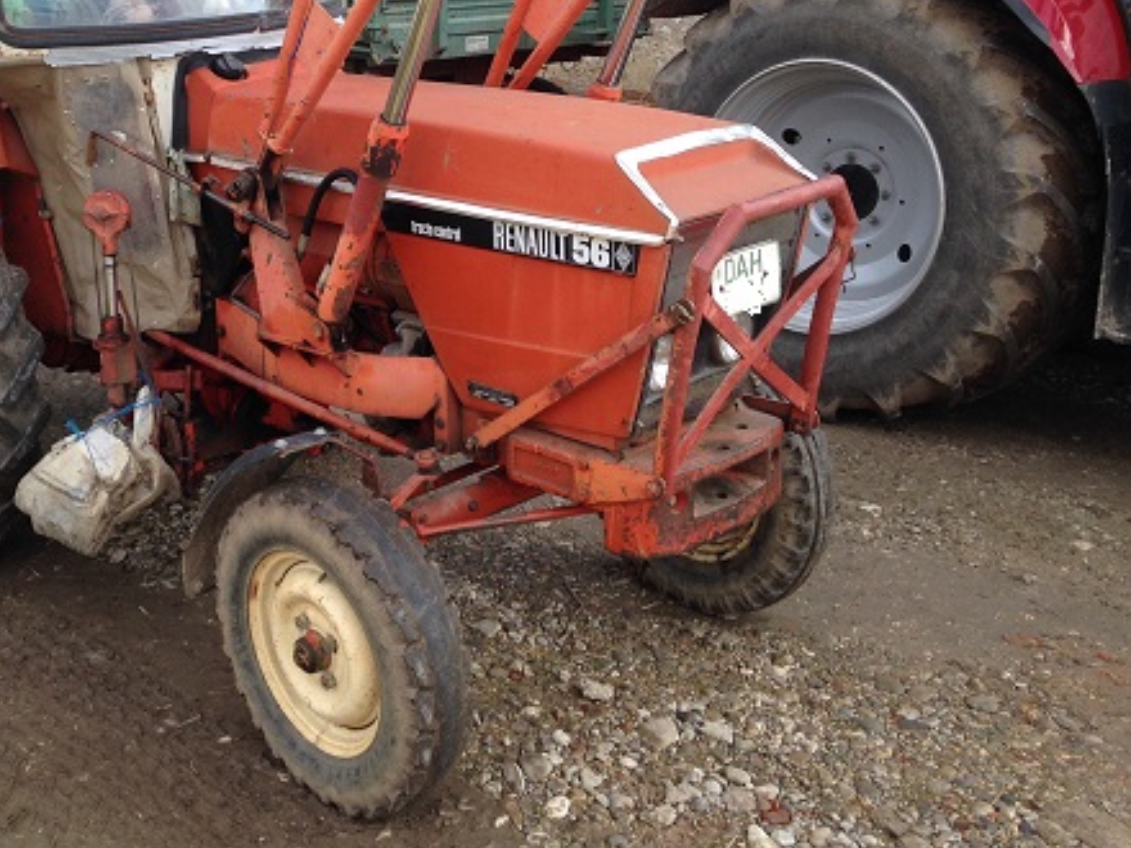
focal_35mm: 49
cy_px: 242
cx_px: 320
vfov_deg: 29.3
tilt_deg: -13.2
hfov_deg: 38.2
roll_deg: -0.4
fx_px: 1601
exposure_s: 1/256
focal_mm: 4.12
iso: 50
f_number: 2.4
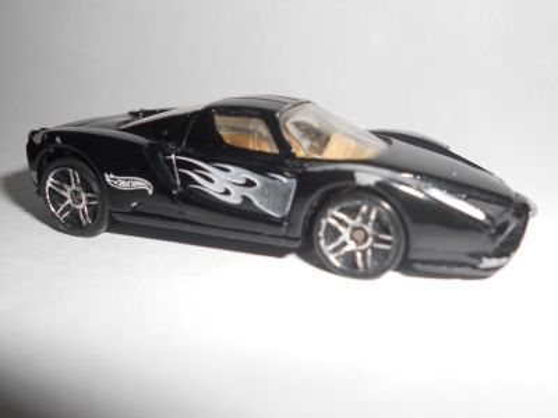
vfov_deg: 44.2
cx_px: 279
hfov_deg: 56.8
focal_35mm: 32
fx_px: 516
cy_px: 209
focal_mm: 5.8
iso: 80
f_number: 8.8
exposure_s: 1/25
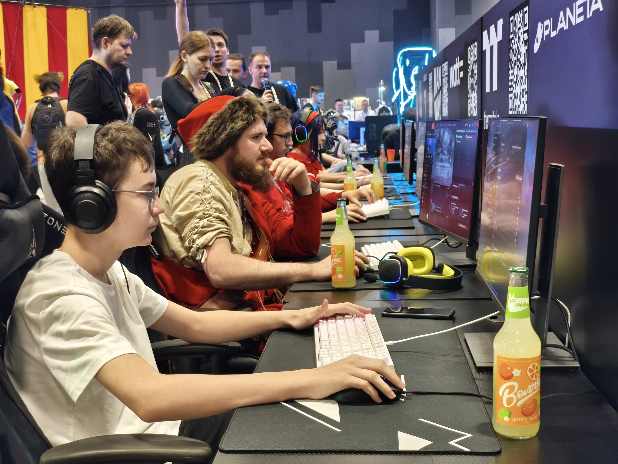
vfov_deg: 29.1
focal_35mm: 50
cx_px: 309
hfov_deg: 38.2
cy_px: 232
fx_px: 893
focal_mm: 7.1
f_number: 1.9
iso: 2000
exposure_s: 1/40
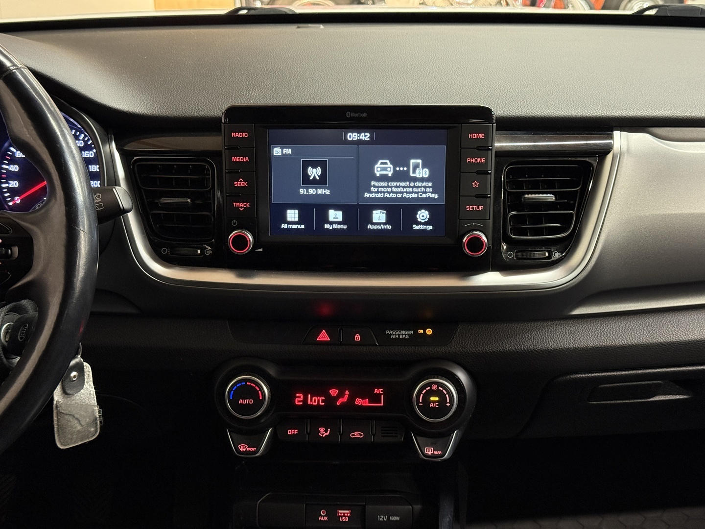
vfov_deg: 30.3
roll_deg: +0.4
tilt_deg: -20.2
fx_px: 978
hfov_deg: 39.7
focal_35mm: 48
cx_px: 352
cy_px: 264
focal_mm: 6.76
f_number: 1.78
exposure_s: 1/40
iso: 320
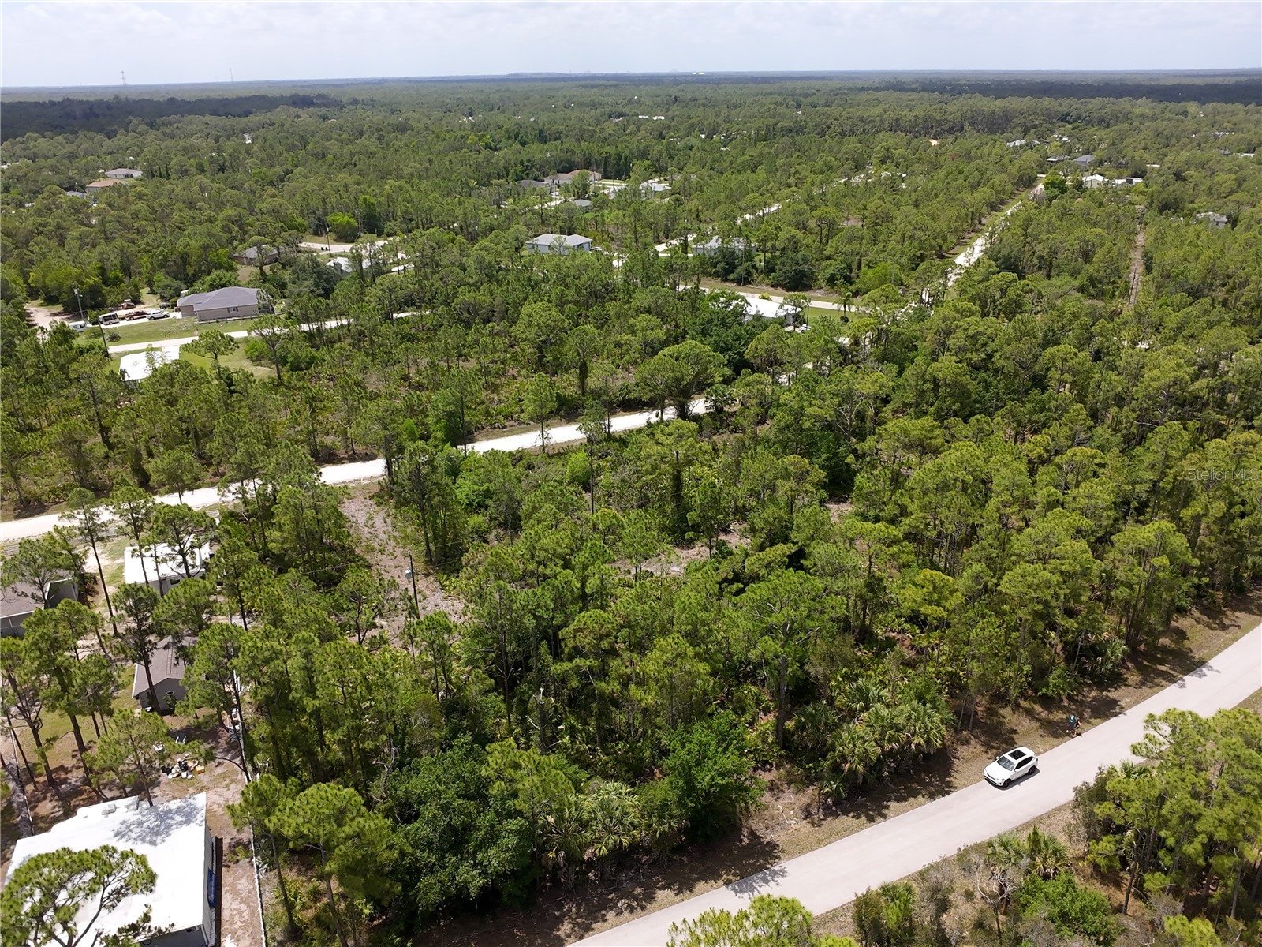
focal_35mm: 24
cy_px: 474
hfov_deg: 71.6
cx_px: 631
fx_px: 875
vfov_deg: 56.8
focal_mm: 4.55
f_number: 2.8
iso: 140
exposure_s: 1/800
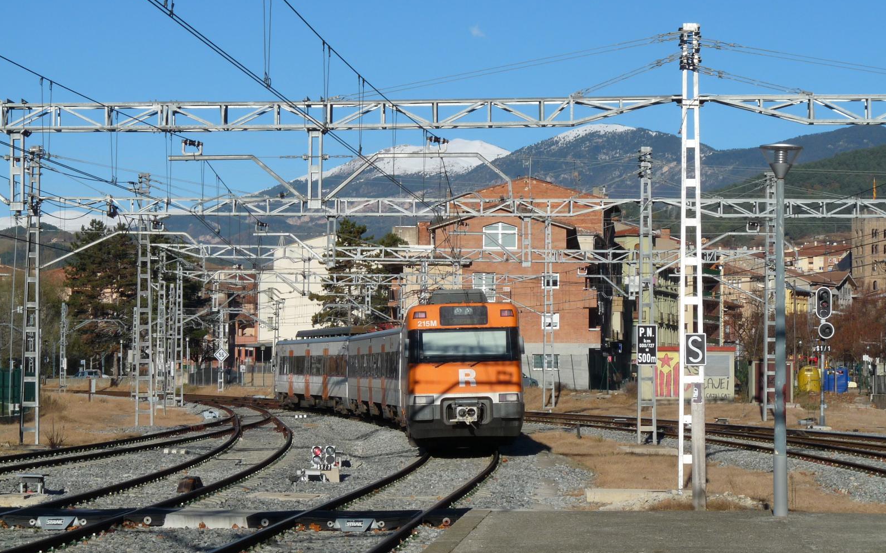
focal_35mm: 105
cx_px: 447
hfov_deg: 19.8
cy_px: 258
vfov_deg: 12.5
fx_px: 2535
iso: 100
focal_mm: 17.4
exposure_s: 1/500
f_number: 8
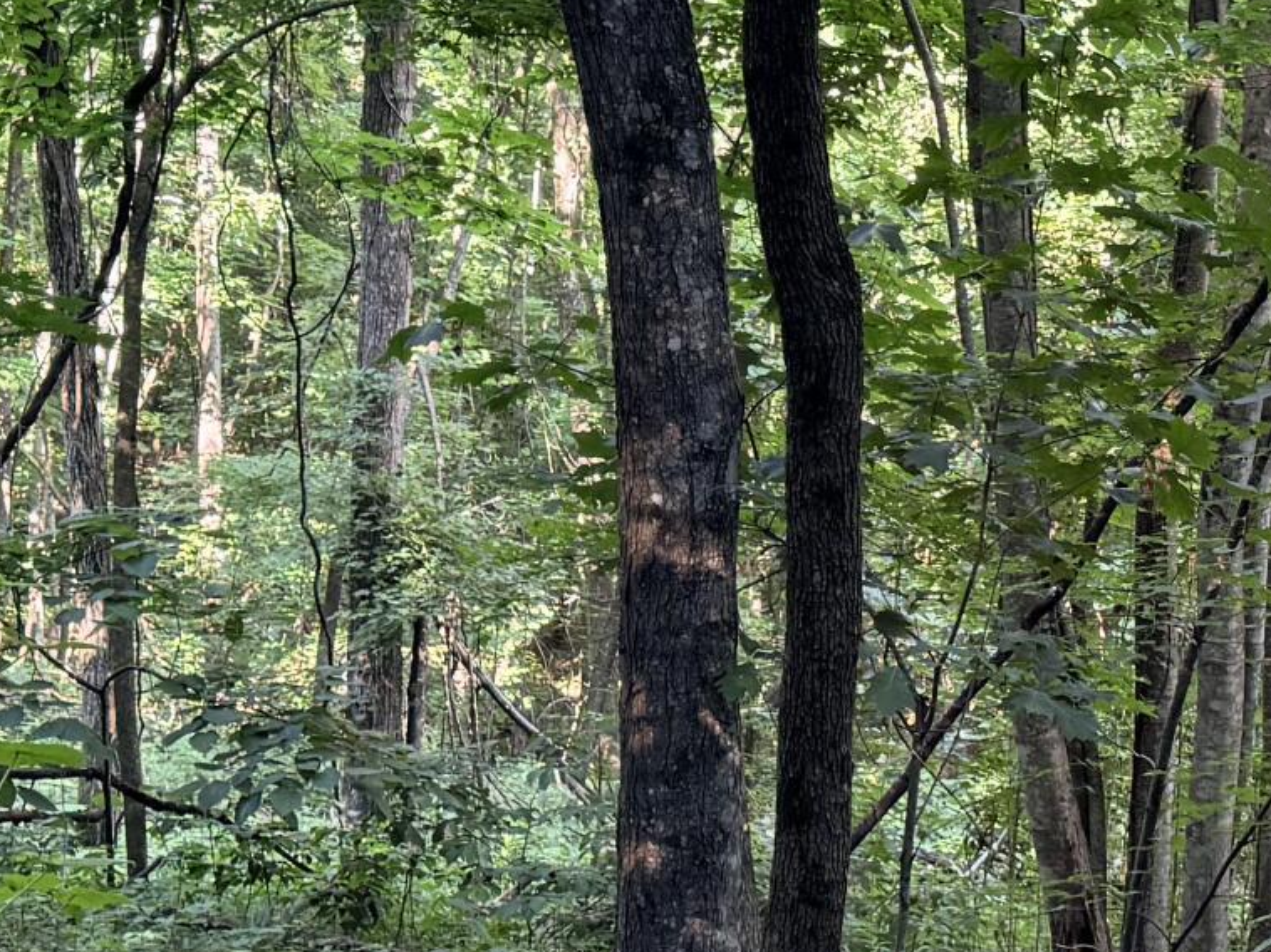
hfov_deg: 20.2
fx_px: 3487
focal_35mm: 95
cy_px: 528
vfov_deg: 15.5
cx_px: 1194
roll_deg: -0.2
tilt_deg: -12.2
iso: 200
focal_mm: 6.76
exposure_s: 1/97
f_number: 1.78
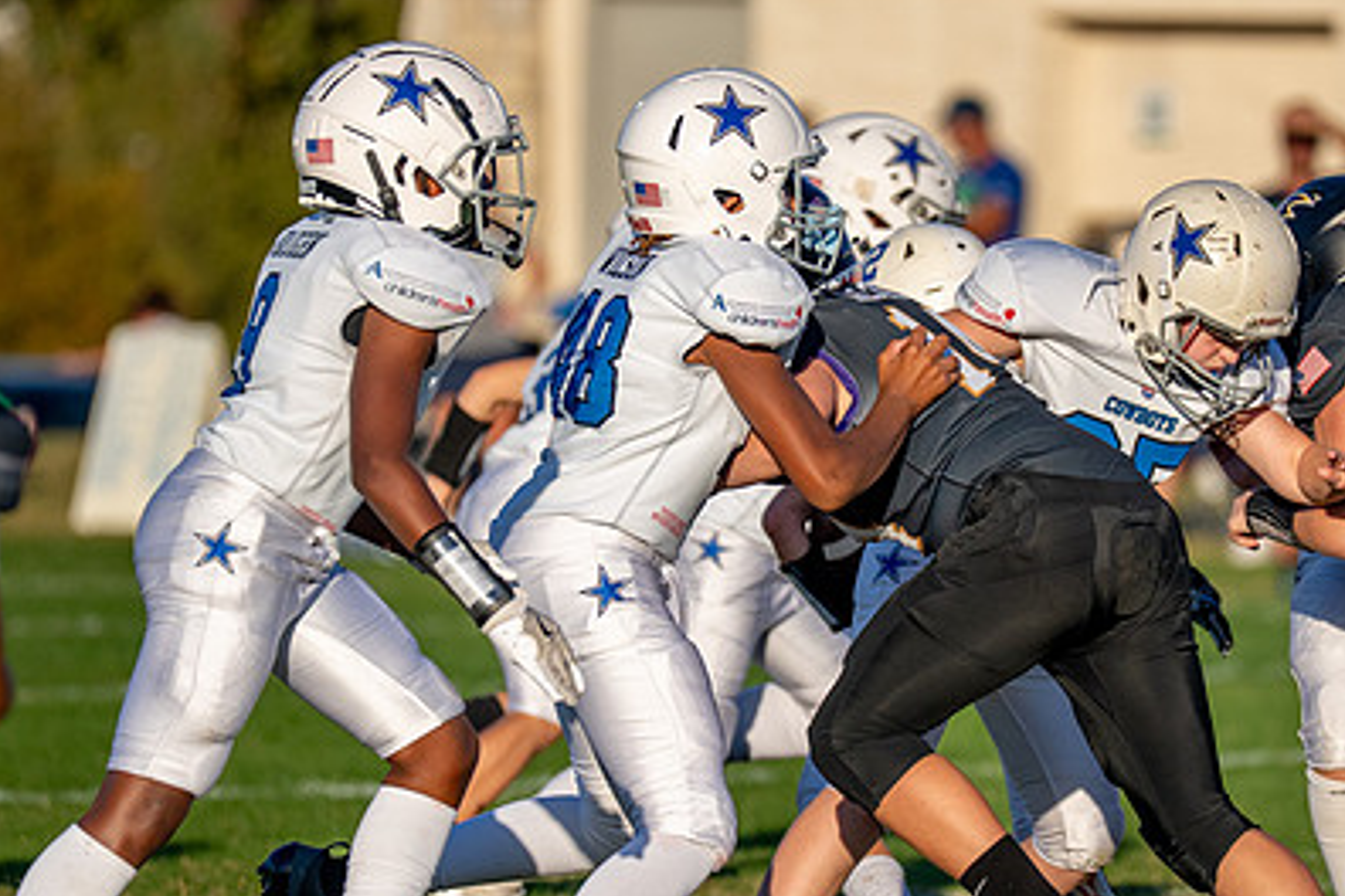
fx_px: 18418
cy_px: 484
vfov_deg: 2.8
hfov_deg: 4.2
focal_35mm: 493
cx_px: 1016
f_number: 2.8
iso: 200
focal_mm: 200
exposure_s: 1/5000
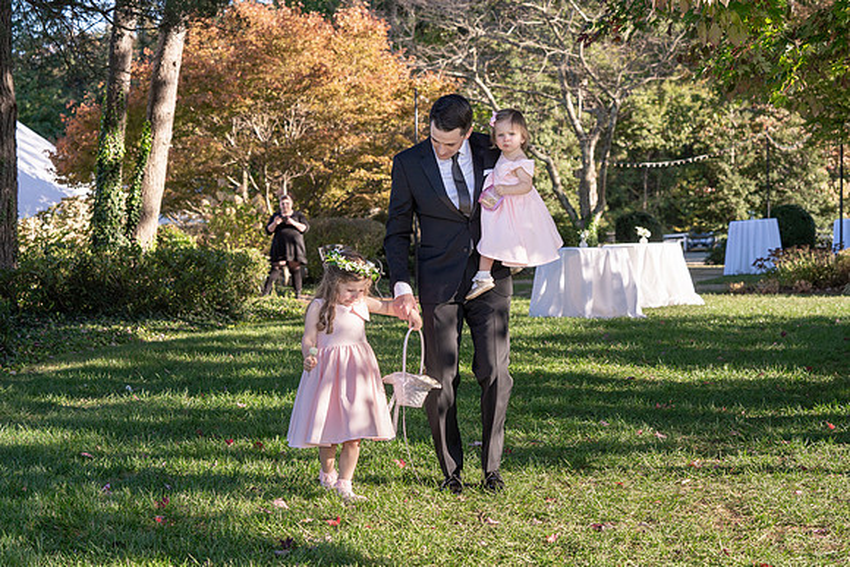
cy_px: 284
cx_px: 425
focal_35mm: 70
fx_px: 1653
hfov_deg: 28.8
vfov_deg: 19.5
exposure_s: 1/320
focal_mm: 70
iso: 100
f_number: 5.6
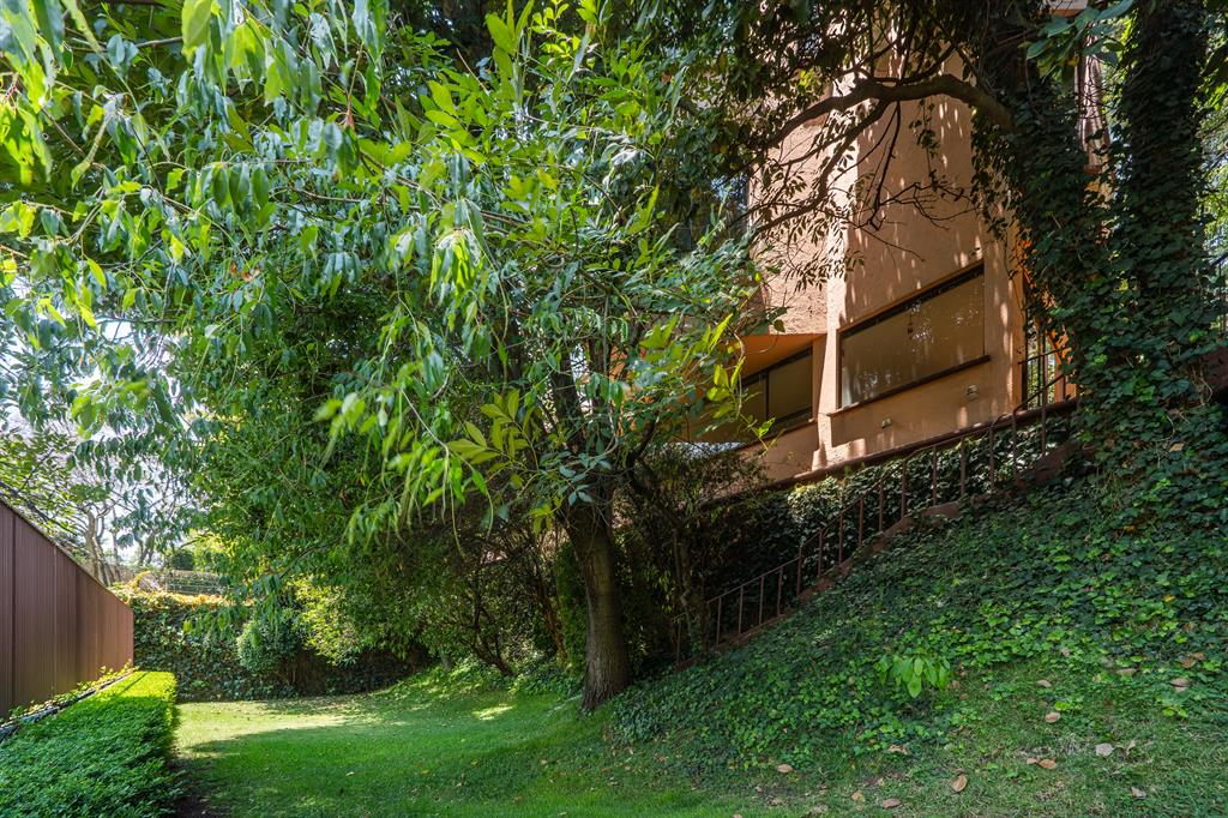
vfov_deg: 72.0
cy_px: 409
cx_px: 614
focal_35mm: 16
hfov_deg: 95.0
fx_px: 563
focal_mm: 11
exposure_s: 1/100
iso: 100
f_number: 8
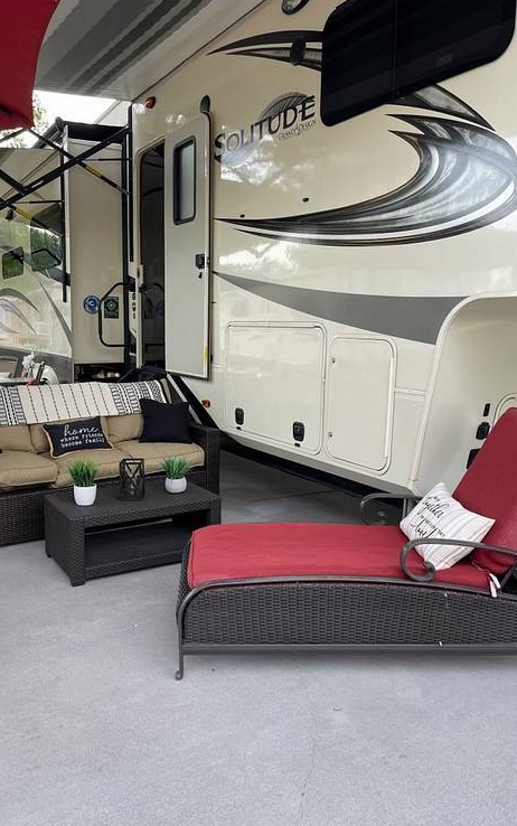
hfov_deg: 44.4
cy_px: 416
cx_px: 211
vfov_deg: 66.4
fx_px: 630
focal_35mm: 28
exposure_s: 1/359
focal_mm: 5.1
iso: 32
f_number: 1.6
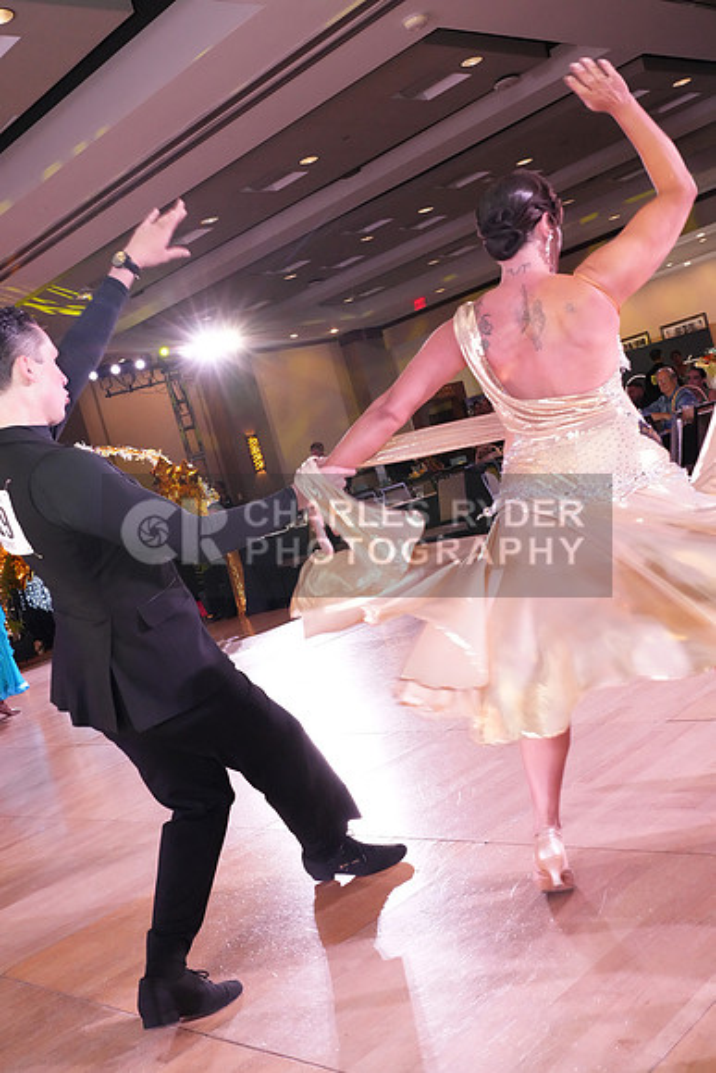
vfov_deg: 54.4
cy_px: 536
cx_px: 358
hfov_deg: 37.9
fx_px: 1043
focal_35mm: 35
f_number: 7.1
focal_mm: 35
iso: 8000
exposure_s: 1/250
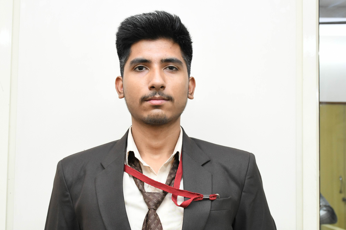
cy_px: 134
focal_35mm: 60
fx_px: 577
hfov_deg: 33.4
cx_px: 174
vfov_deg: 22.6
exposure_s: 1/80
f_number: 5
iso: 1600
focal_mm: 34
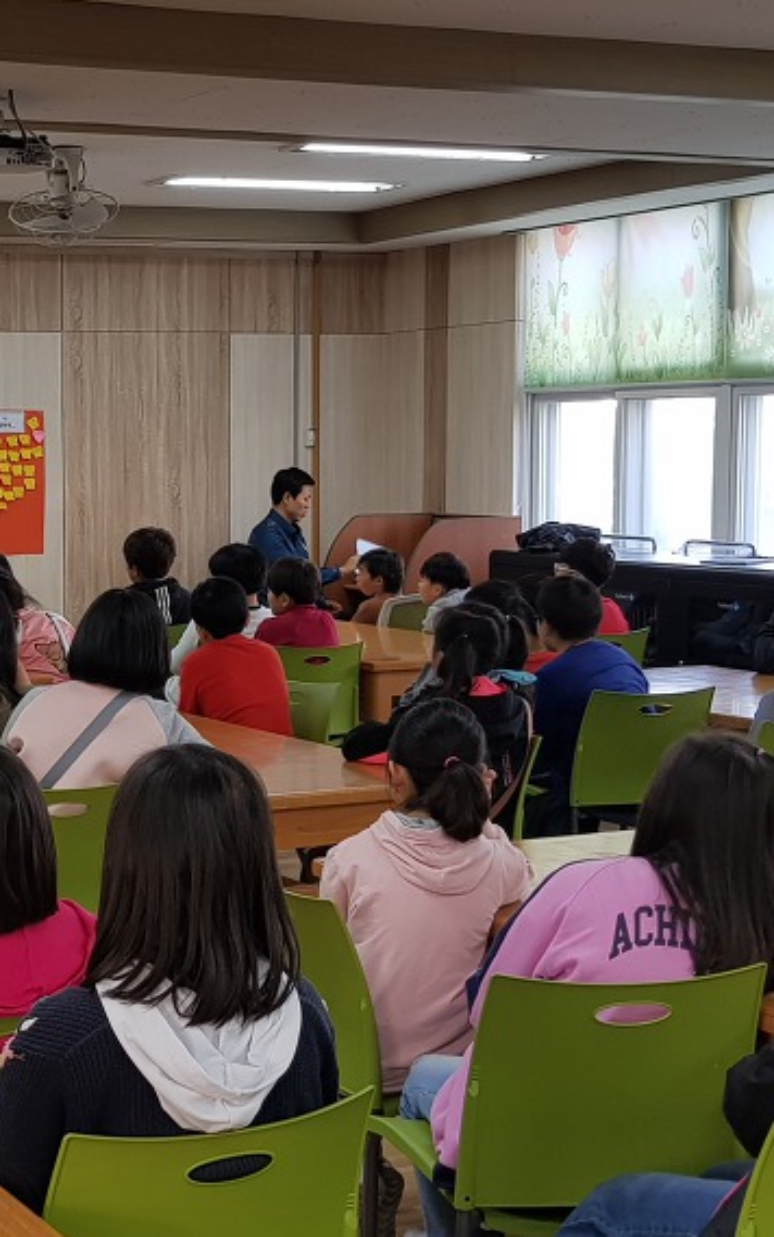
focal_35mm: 37
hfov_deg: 31.2
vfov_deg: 52.7
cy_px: 618
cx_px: -48
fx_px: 1248
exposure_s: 1/60
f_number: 1.7
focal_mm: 4.3
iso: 50
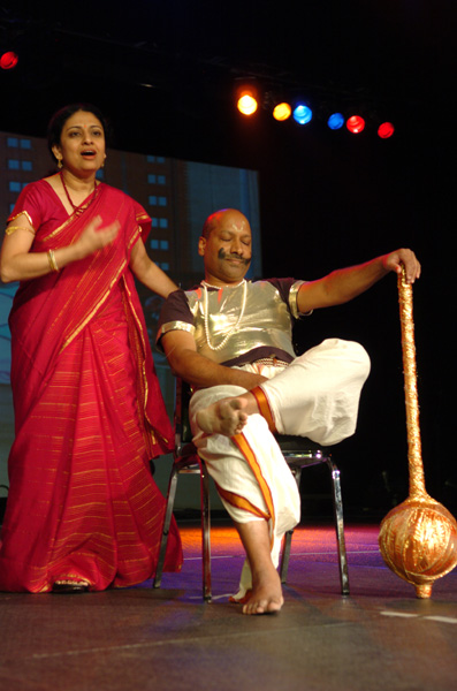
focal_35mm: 72
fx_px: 1378
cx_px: 228
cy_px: 346
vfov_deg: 28.1
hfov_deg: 18.8
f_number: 2.8
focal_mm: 48
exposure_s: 1/100
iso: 400
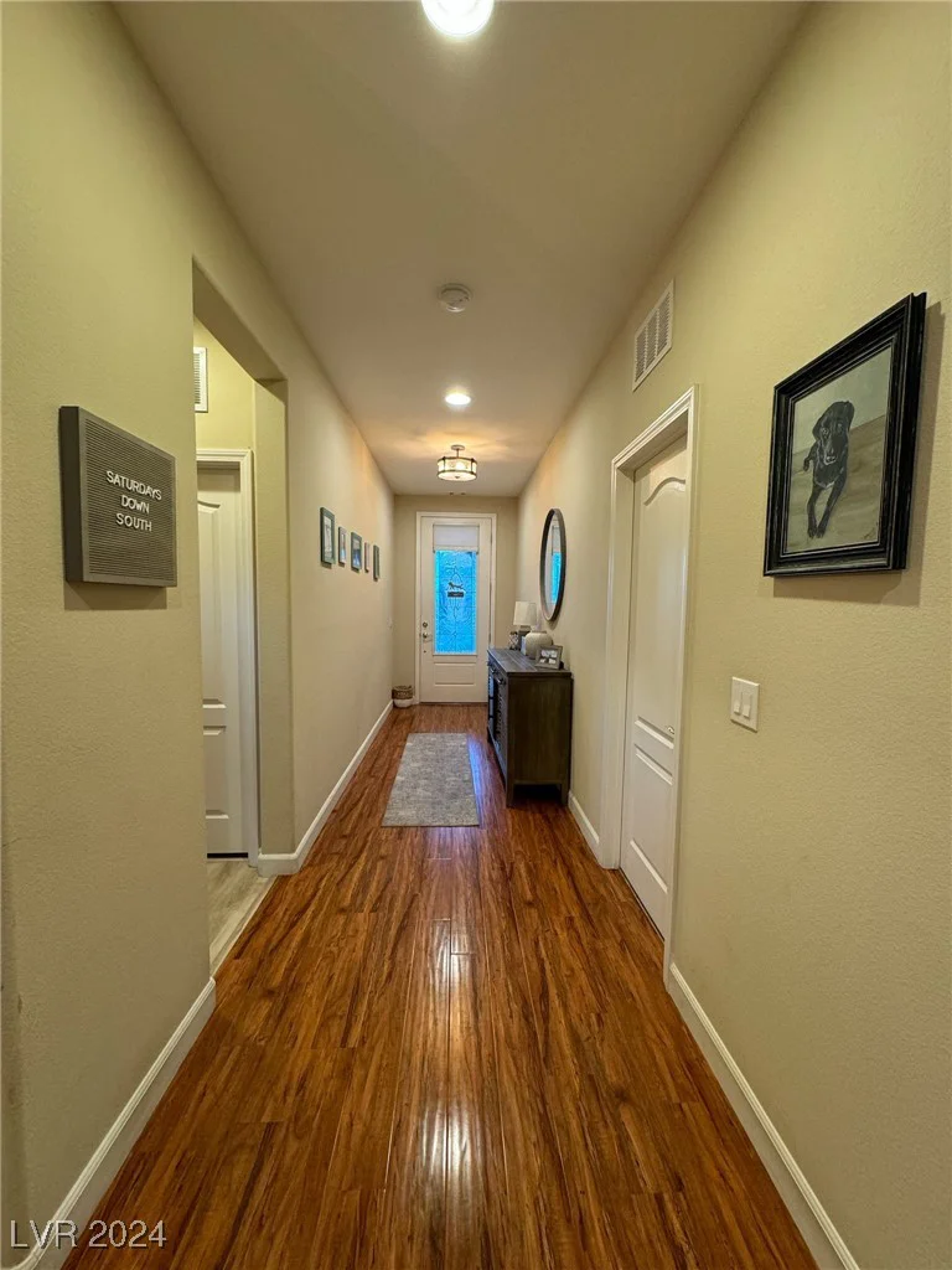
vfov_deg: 102.1
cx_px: 476
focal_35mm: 14
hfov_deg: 85.7
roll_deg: -0.3
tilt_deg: -4.9
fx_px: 513
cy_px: 635
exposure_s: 1/60
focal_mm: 2.22
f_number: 2.2
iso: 250
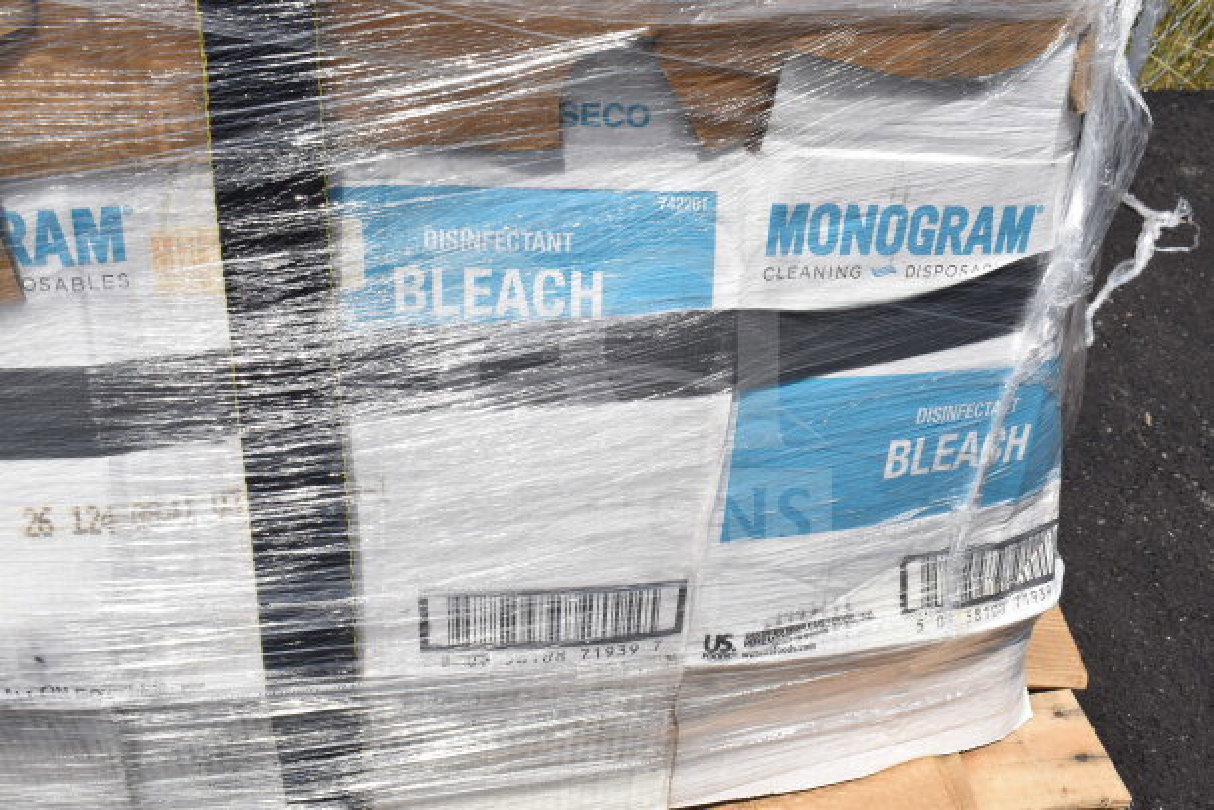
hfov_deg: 51.3
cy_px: 405
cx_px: 607
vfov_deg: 35.5
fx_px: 1265
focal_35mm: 38
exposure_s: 1/500
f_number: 11
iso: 200
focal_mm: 25
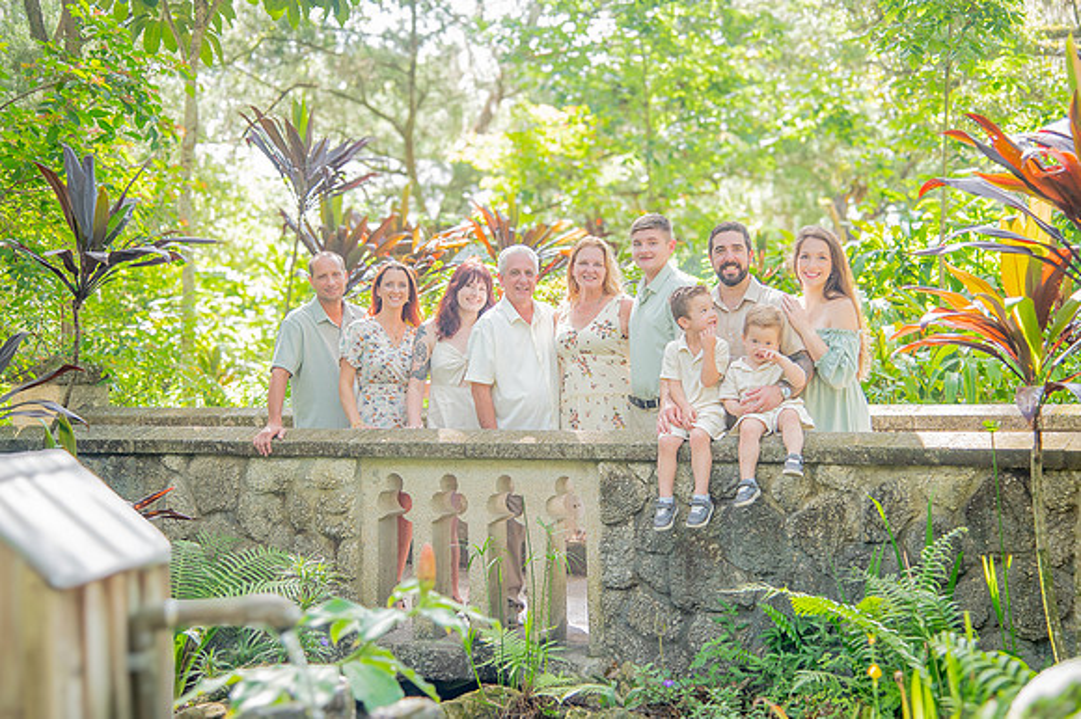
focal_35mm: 59
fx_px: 1761
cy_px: 365
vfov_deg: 23.1
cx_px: 550
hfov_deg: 34.1
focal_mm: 55
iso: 640
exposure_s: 1/250
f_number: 4
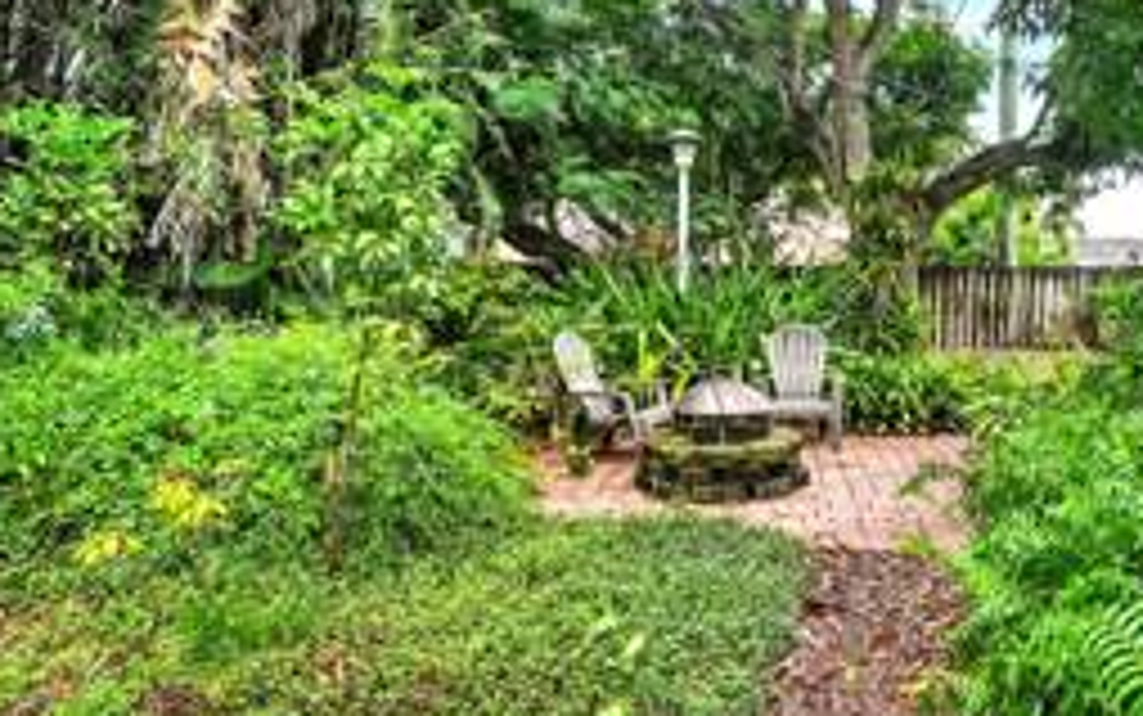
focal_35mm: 25
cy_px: 263
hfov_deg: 70.2
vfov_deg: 48.8
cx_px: 774
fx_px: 779
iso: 800
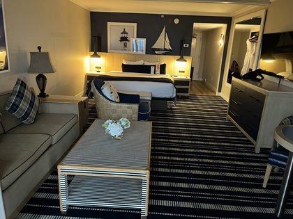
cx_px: 146
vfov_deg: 53.1
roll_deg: -2.7
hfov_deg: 67.3
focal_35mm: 26
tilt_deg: -15.8
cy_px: 110
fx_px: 220
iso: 640
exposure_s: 1/30
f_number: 1.6
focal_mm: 5.1
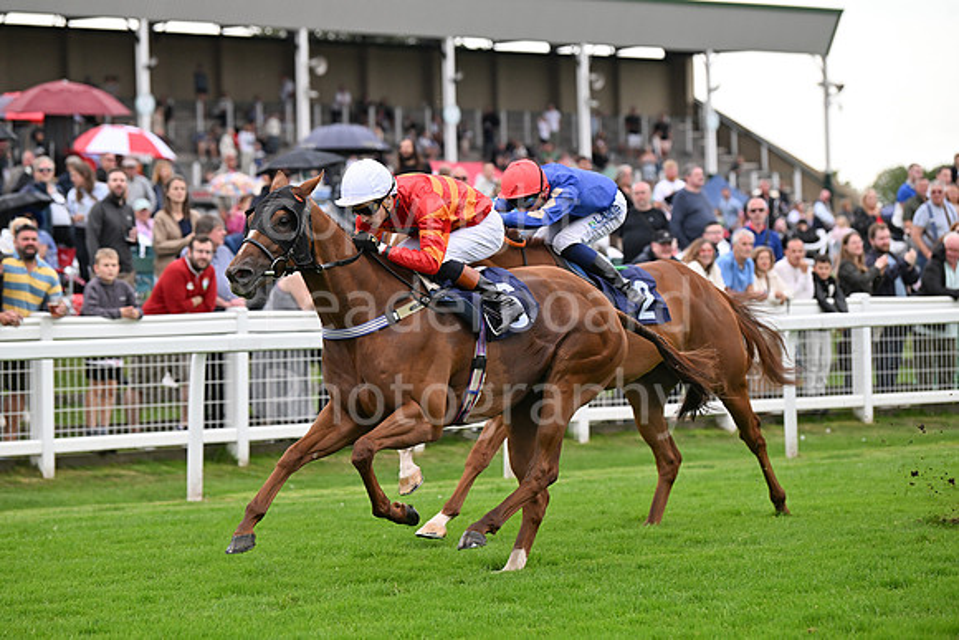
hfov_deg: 14.2
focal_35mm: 145
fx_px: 3863
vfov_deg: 9.5
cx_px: 480
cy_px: 320
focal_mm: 145
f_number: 4
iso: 1250
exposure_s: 1/3200
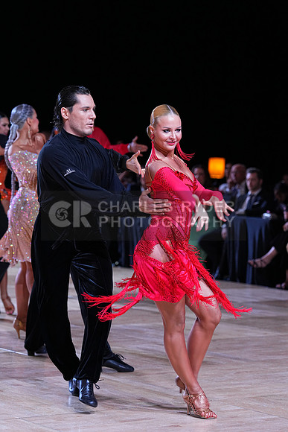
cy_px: 216
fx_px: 1499
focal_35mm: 125
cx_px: 144
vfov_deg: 16.4
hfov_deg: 11.0
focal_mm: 125
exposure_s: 1/500
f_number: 4
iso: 1600
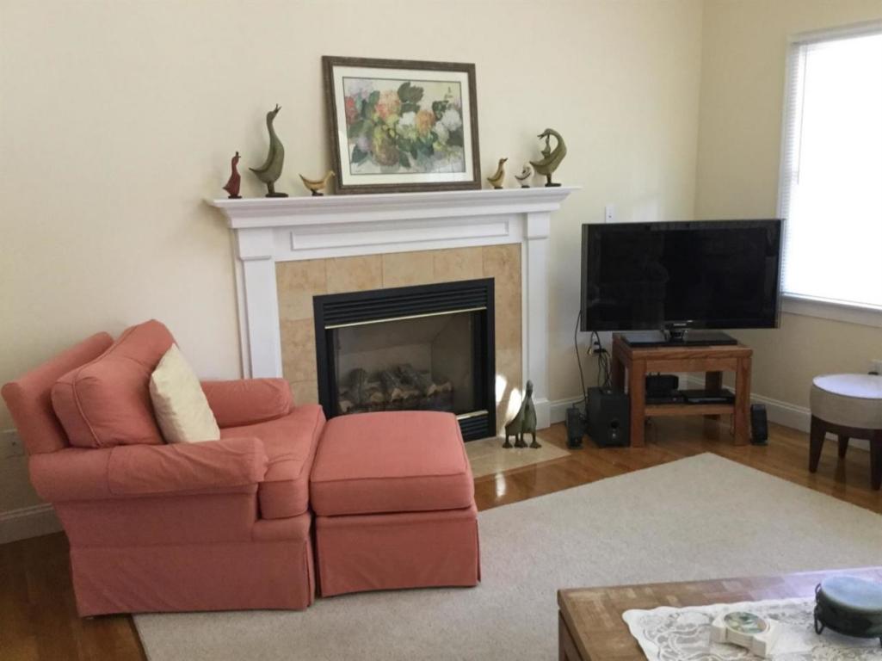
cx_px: 441
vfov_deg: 45.4
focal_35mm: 31
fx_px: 790
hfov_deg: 58.4
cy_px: 330
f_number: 2.4
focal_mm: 3.3
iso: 200
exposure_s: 1/24
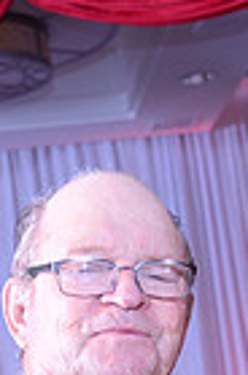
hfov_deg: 9.3
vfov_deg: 12.7
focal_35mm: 146
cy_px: 691
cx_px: 212
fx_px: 1516
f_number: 4.5
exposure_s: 1/250
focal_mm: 35
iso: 1250
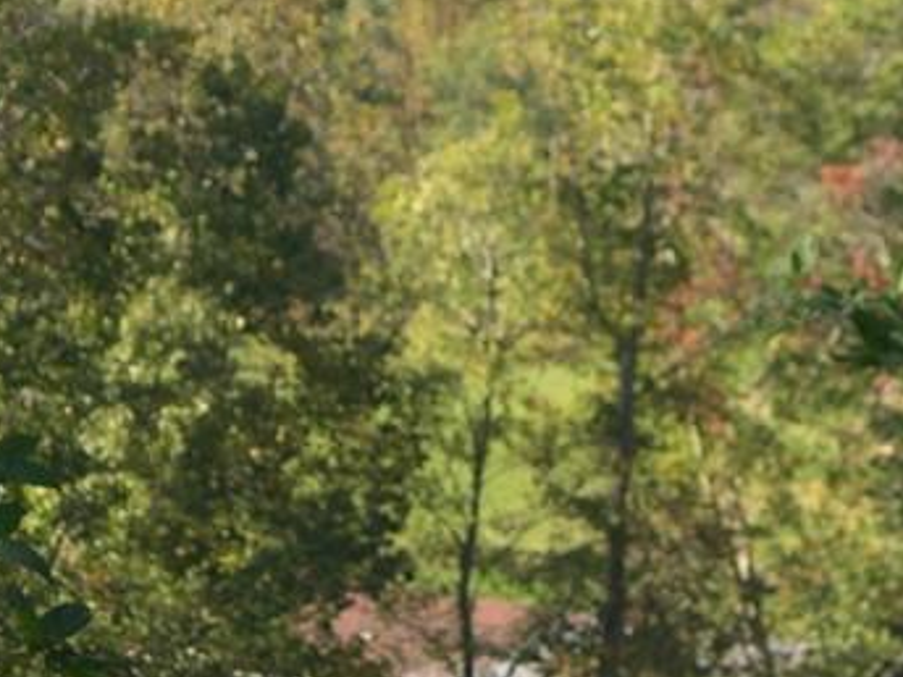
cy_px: 26
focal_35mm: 229
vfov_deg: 6.5
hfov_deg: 8.6
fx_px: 5974
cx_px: 402
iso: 100
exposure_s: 1/196
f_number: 4
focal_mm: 16.3
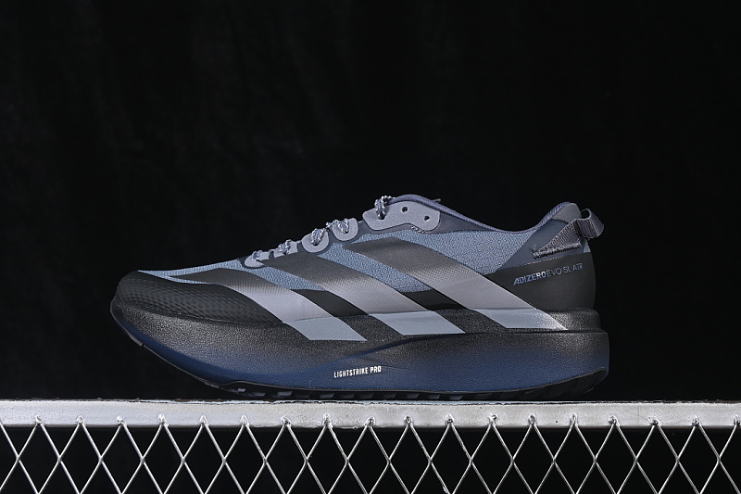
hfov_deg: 27.0
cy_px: 247
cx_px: 370
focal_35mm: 75
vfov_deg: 18.2
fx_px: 1543
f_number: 7.1
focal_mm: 50
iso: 160
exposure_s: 1/60
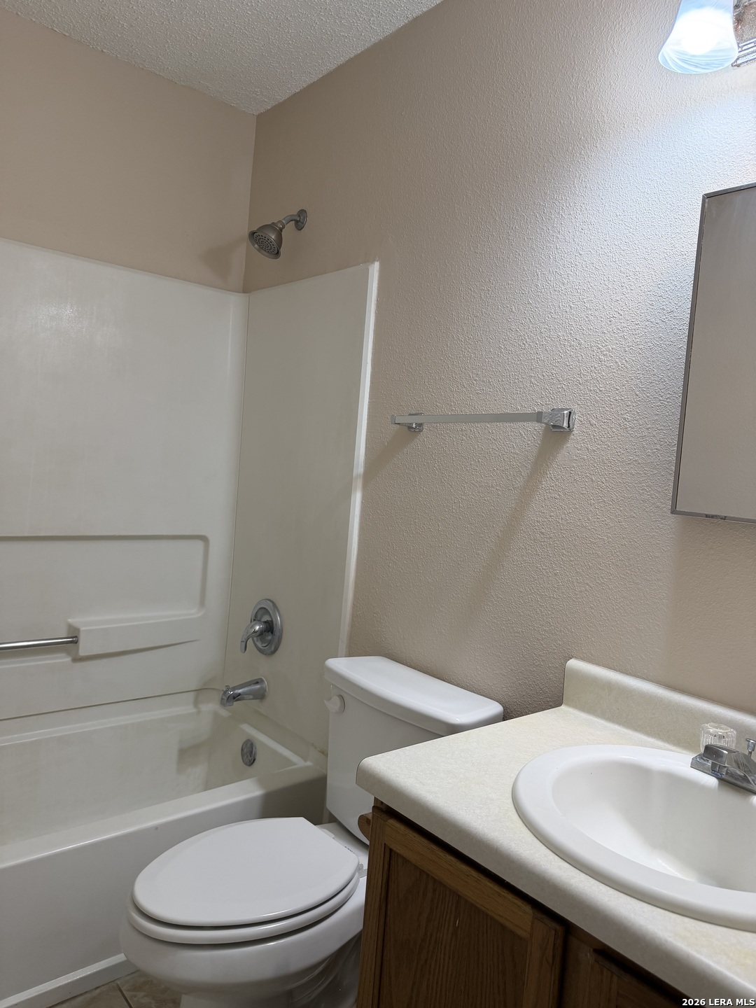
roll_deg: -5.4
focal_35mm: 24
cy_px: 504
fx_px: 699
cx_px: 378
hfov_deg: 56.8
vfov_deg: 71.6
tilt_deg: -1.9
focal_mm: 6.76
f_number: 1.78
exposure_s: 1/120
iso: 125
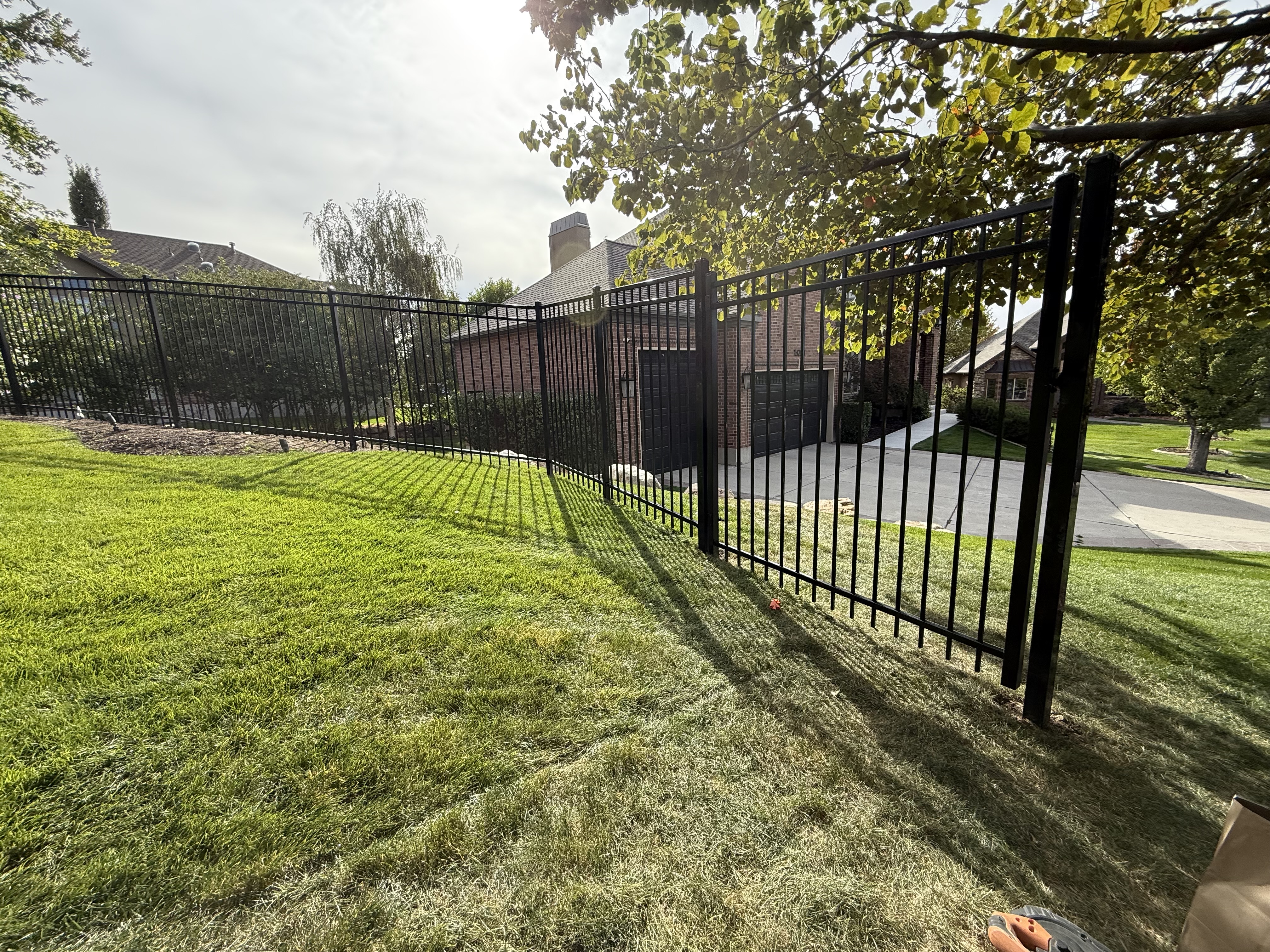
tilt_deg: -10.9
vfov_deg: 85.7
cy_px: 476
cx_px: 635
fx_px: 514
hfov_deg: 102.1
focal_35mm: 14
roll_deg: +1.7
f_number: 2.2
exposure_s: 1/742
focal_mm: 2.22
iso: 64
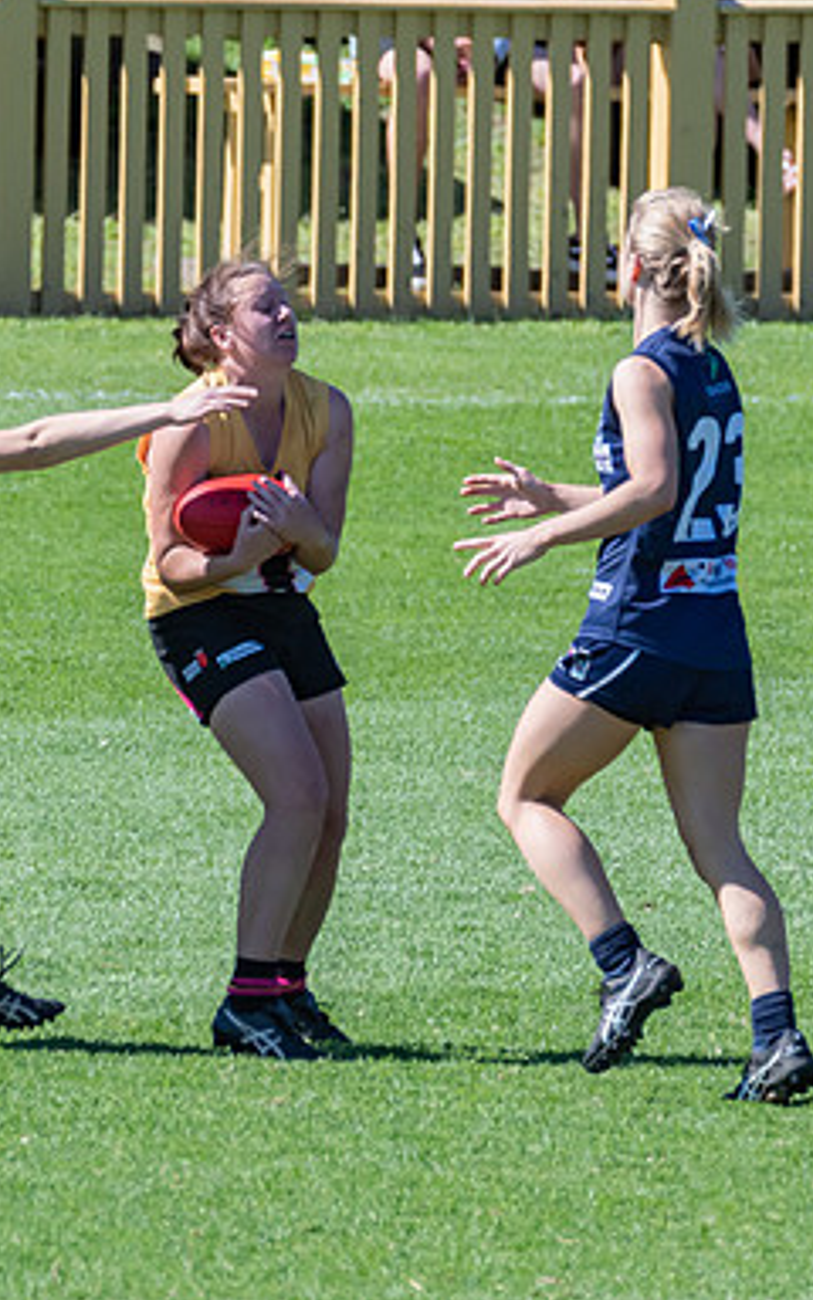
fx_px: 58246
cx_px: 367
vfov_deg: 1.3
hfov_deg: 0.8
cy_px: 533
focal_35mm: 1643
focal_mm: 550
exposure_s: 1/1250
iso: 800
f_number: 10
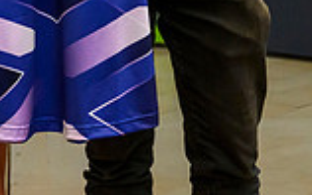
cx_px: 114
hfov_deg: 9.7
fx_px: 1846
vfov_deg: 5.8
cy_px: -257
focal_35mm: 217
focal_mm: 47
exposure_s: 1/250
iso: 4000
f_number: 3.5
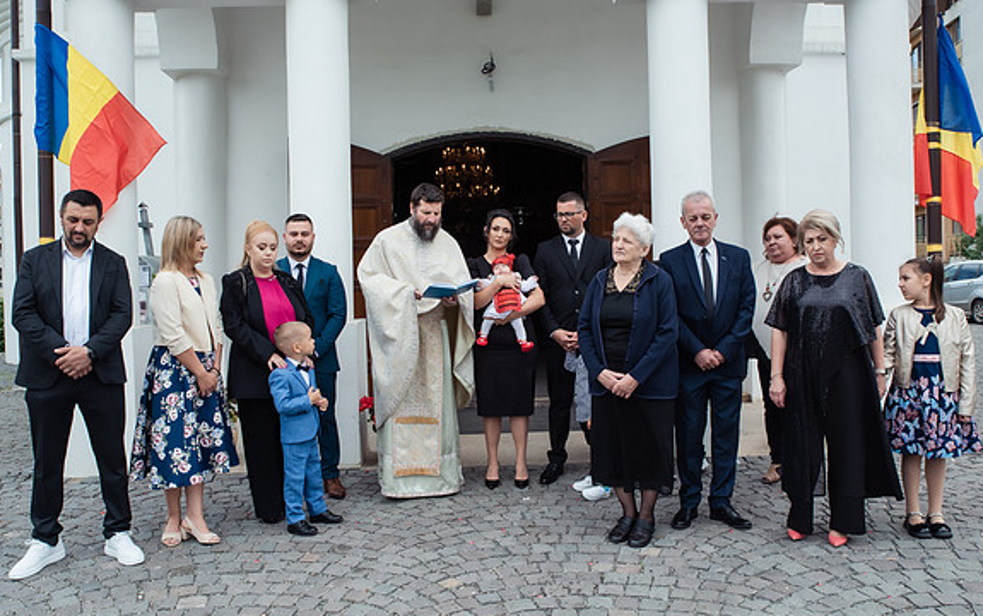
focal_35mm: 30
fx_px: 804
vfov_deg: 41.9
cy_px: 291
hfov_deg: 62.9
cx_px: 492
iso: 400
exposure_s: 1/320
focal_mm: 26
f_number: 9
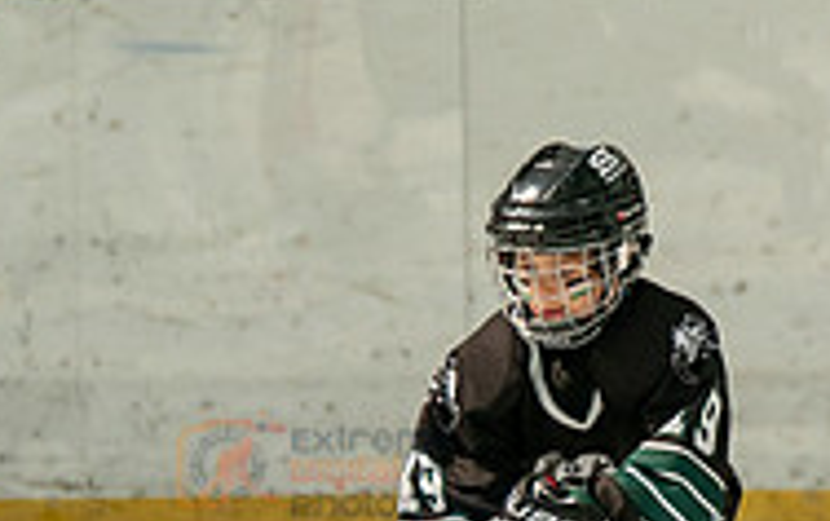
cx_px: 554
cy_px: 589
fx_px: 29441
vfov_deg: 1.0
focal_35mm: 1300
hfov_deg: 1.6
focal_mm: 300
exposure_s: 1/5000
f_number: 3.5
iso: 1600
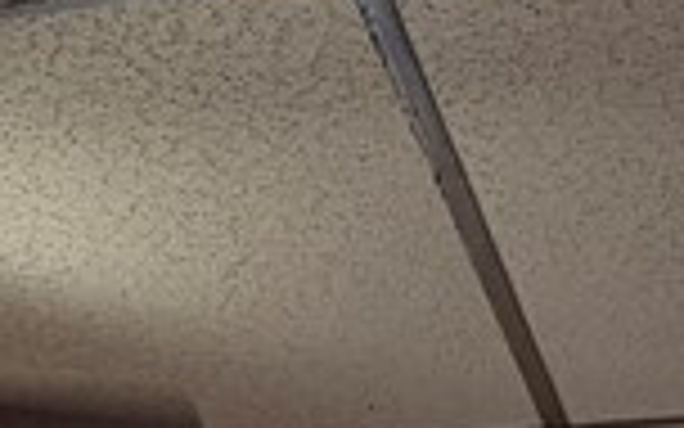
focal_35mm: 171
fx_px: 3188
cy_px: 1599
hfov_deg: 11.8
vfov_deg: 6.5
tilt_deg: -3.1
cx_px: -288
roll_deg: -2.3
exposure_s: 1/60
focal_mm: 6.76
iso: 320
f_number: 1.78
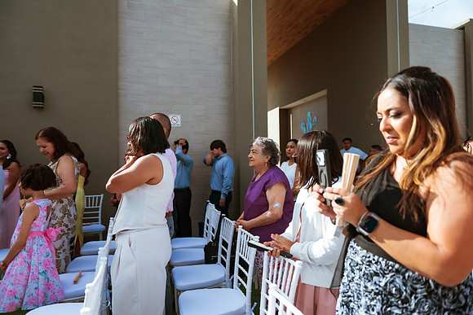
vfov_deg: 53.2
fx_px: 315
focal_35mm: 24
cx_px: 236
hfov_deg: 73.7
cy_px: 158
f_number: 2.8
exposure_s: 1/800
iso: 100
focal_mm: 24
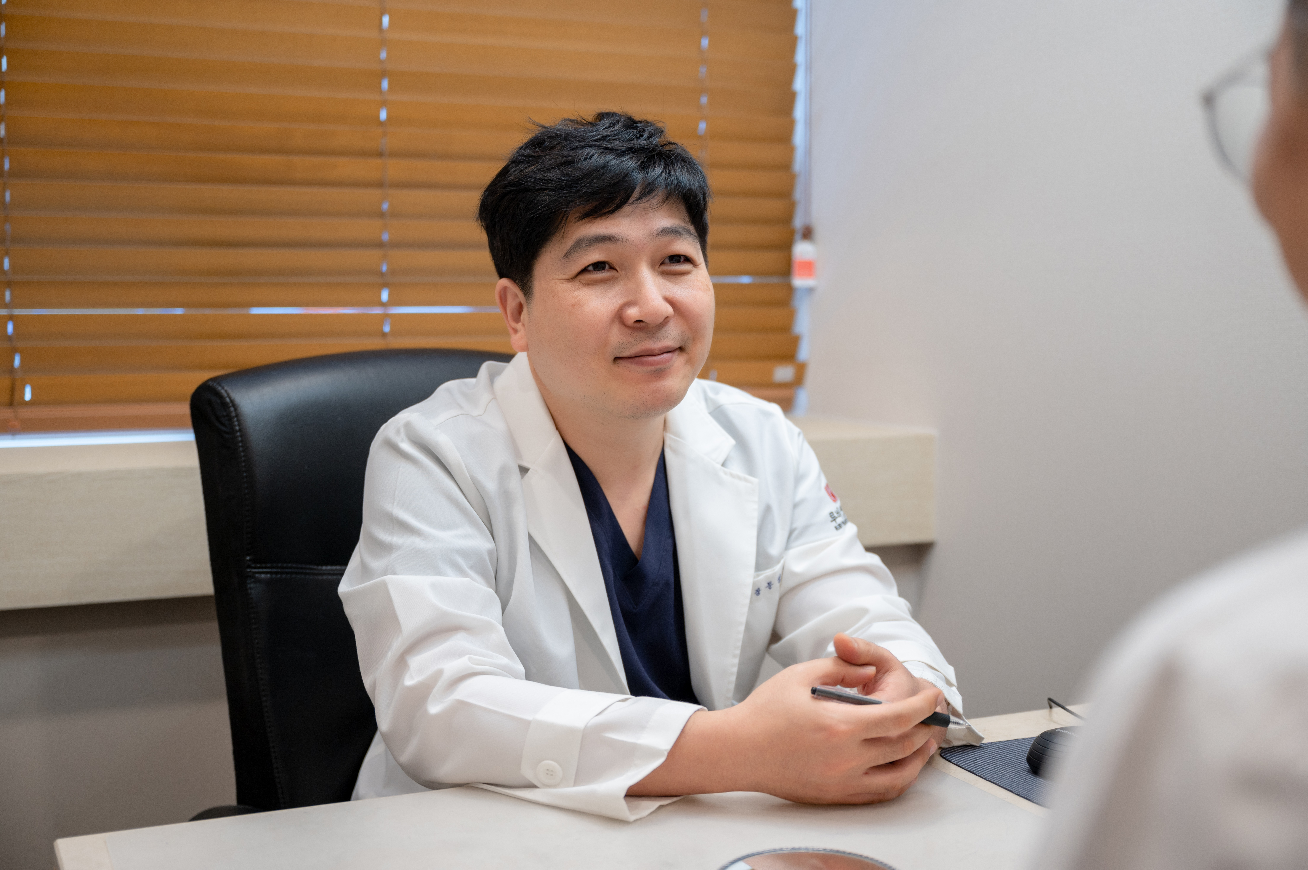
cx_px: 654
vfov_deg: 31.1
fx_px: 1561
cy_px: 435
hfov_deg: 45.5
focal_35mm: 43
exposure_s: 1/125
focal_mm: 43
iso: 400
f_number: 2.8
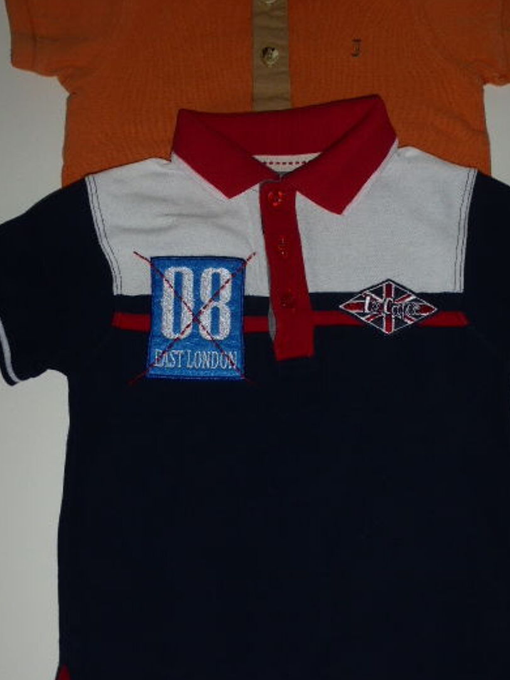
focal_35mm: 43
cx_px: 289
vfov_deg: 43.8
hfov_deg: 33.6
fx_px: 845
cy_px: 298
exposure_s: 1/60
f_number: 3.7
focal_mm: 6.1
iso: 100
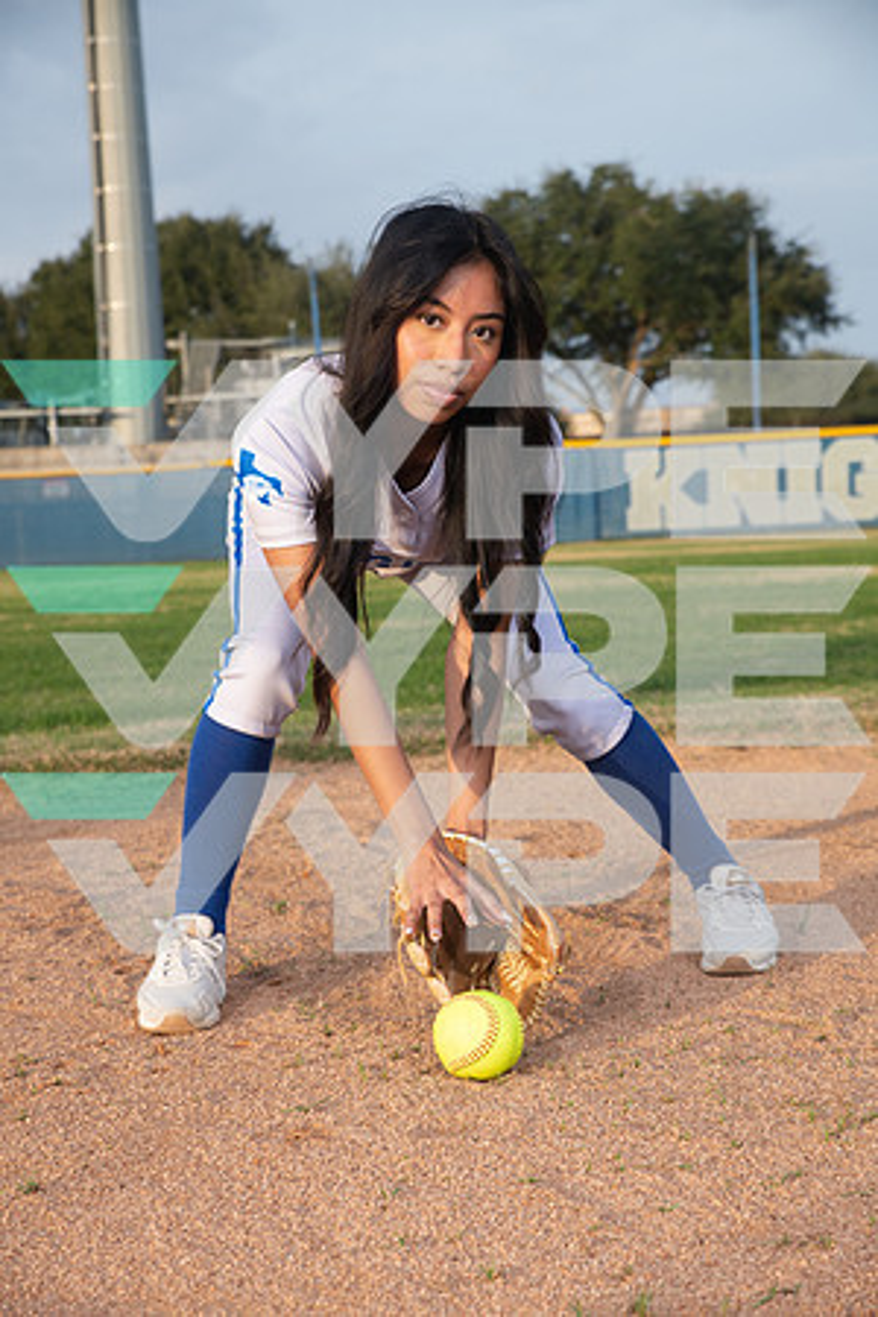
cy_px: 658
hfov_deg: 22.6
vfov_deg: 33.4
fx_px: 2195
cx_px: 439
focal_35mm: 60
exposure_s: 1/320
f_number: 6.3
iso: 200
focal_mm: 60
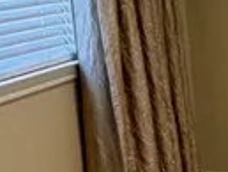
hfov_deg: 13.2
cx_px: 550
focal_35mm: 111
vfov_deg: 13.3
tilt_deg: -12.4
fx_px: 732
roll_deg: +0.7
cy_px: 35
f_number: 2.2
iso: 320
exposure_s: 1/60
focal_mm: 2.22
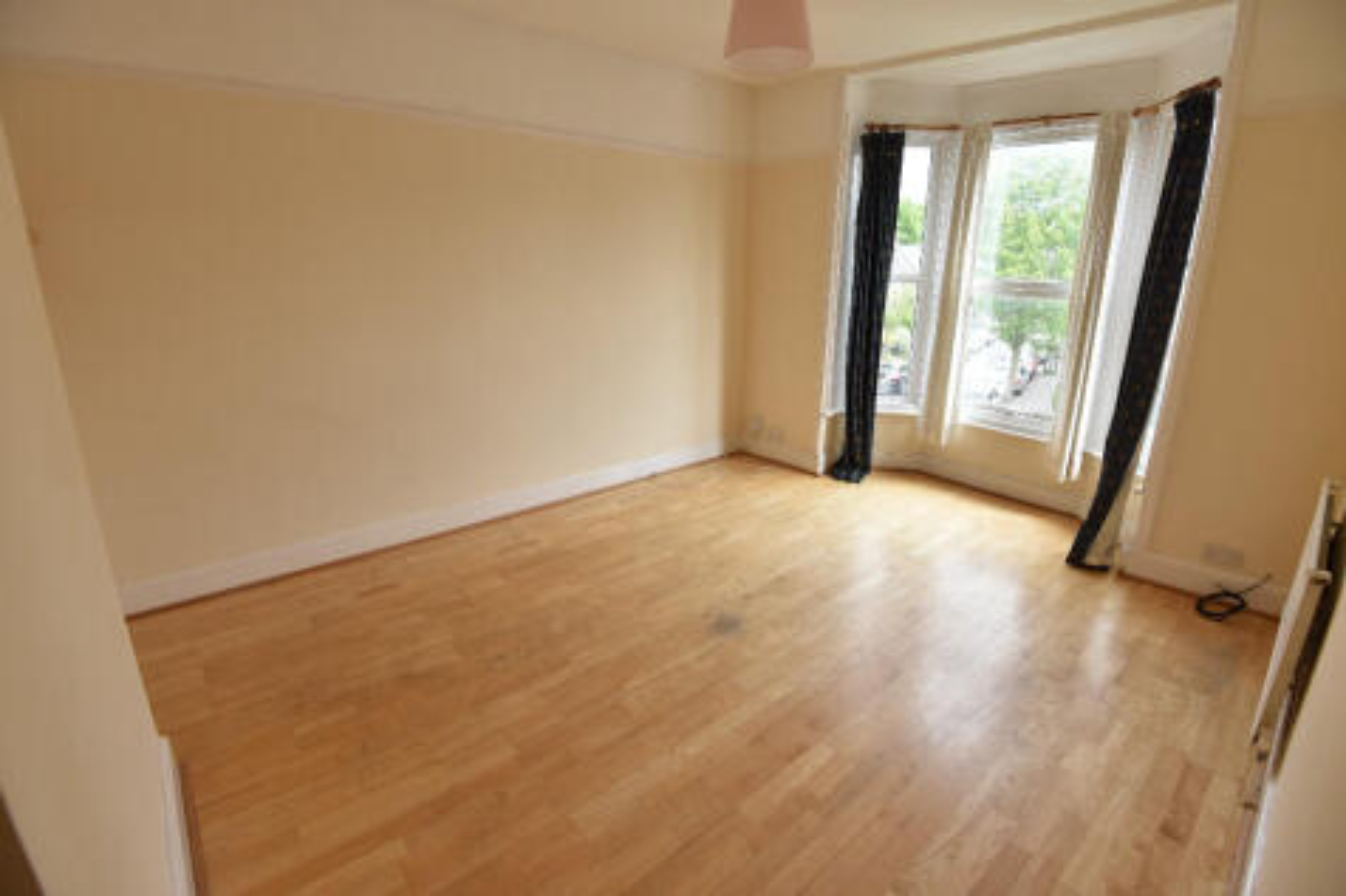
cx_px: 673
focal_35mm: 16
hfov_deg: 96.8
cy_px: 448
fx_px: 598
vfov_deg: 73.7
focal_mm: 16
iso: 400
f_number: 6.3
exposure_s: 1/160
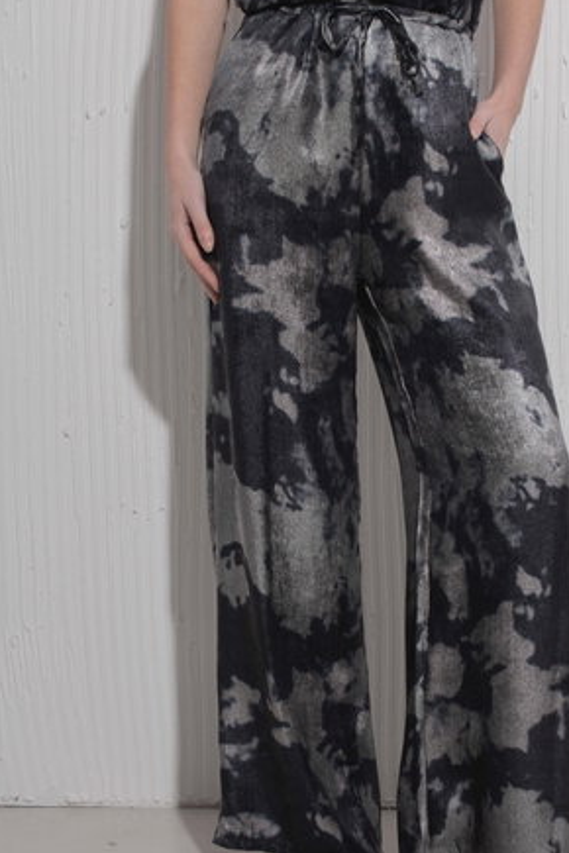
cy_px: 439
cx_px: 385
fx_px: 1636
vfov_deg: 29.2
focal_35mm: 69
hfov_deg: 19.7
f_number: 8
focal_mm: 50
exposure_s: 1/160
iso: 100
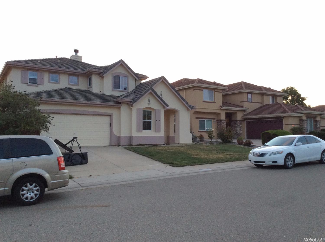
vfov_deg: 44.0
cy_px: 121
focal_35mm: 32
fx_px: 300
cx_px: 162
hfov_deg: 56.9
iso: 64
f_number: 2.4
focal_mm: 3.3
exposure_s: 1/24
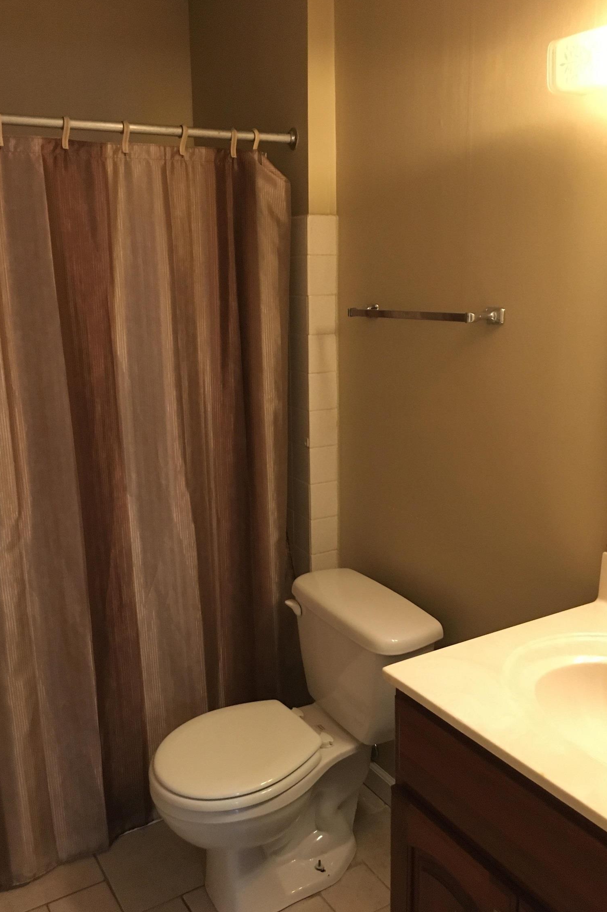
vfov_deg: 60.3
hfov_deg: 42.3
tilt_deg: -12.1
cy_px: 452
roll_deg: +0.4
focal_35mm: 31
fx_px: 784
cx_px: 284
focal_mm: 4.15
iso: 200
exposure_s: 1/15
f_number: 2.2
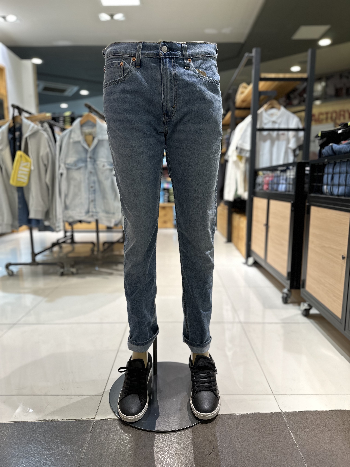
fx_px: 324
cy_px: 234
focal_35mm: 24
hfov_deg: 56.8
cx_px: 175
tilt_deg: -11.5
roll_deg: -0.6
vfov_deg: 71.6
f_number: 1.78
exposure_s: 1/60
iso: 125
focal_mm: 6.86
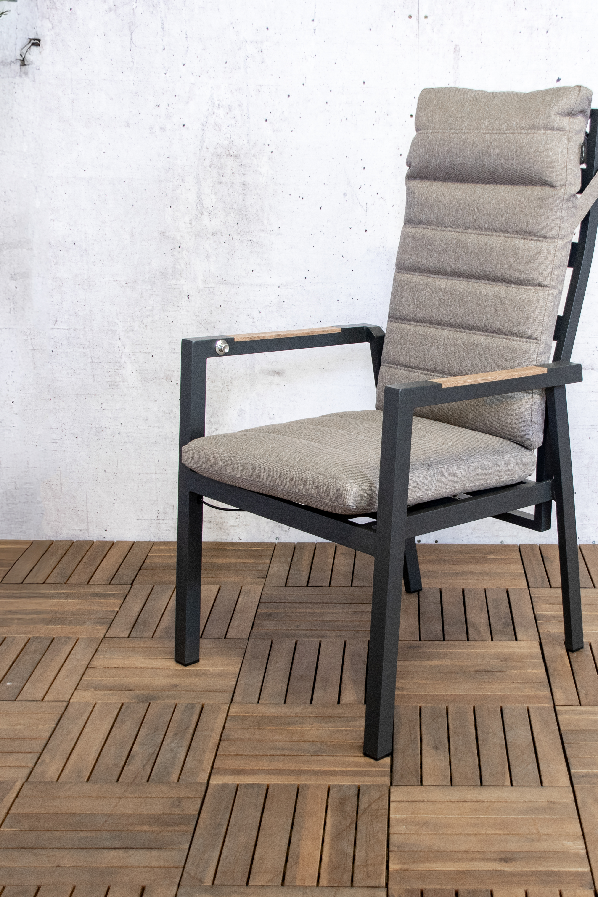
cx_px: 413
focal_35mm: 55
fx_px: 1370
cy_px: 447
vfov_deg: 36.2
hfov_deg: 24.5
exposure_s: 1/25
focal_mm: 24
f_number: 5.6
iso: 320
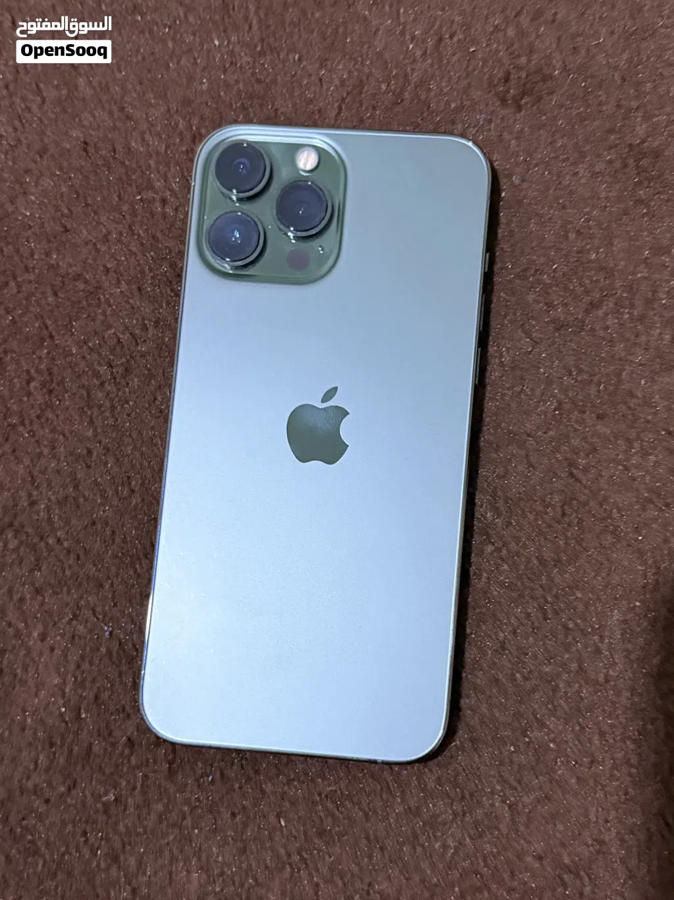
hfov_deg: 56.8
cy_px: 450
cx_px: 337
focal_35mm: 24
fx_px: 623
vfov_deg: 71.6
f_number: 1.78
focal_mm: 6.76
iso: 1000
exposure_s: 1/36
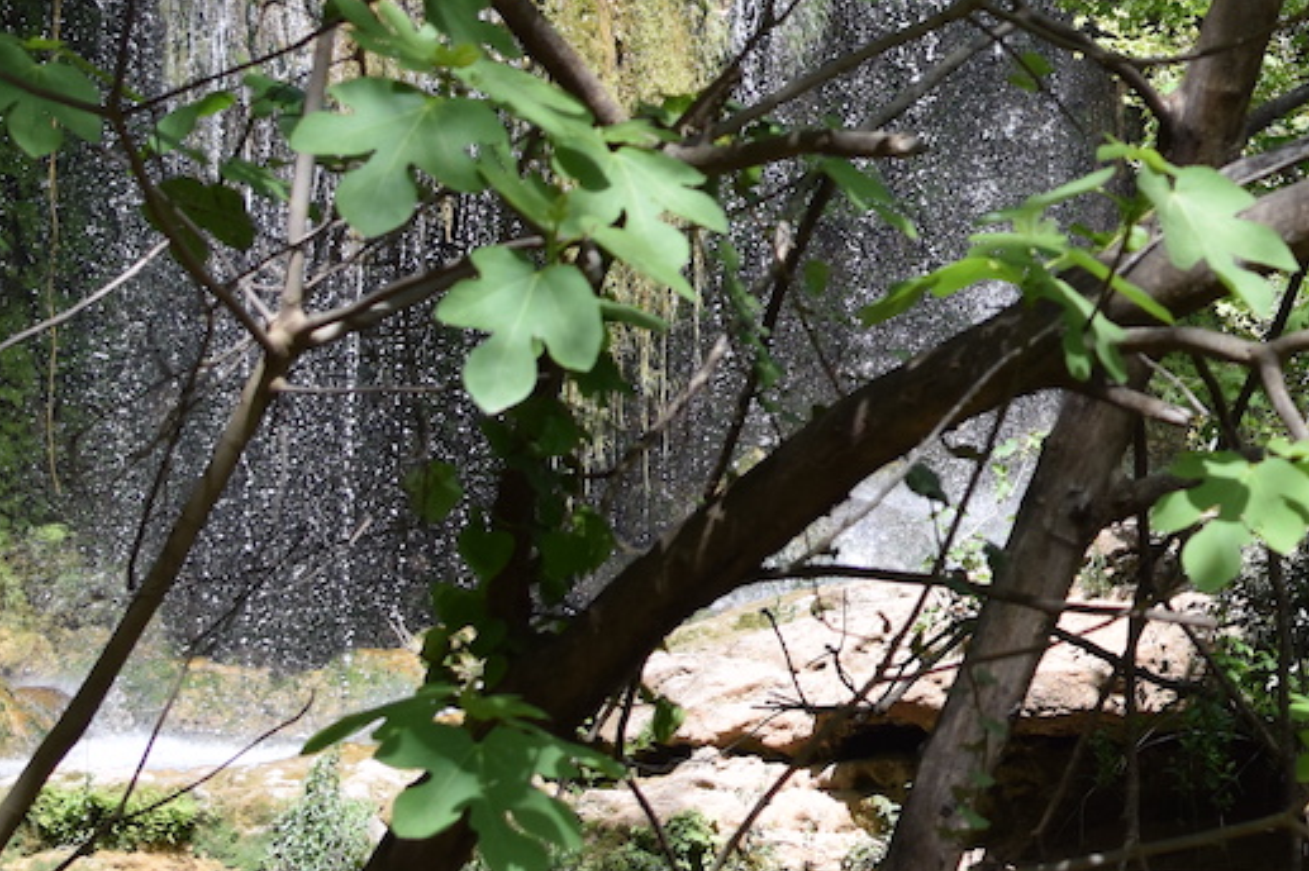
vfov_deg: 9.0
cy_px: 78
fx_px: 5540
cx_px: 1600
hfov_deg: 13.1
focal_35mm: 152
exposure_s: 1/1000
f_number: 4.5
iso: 400
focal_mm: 35
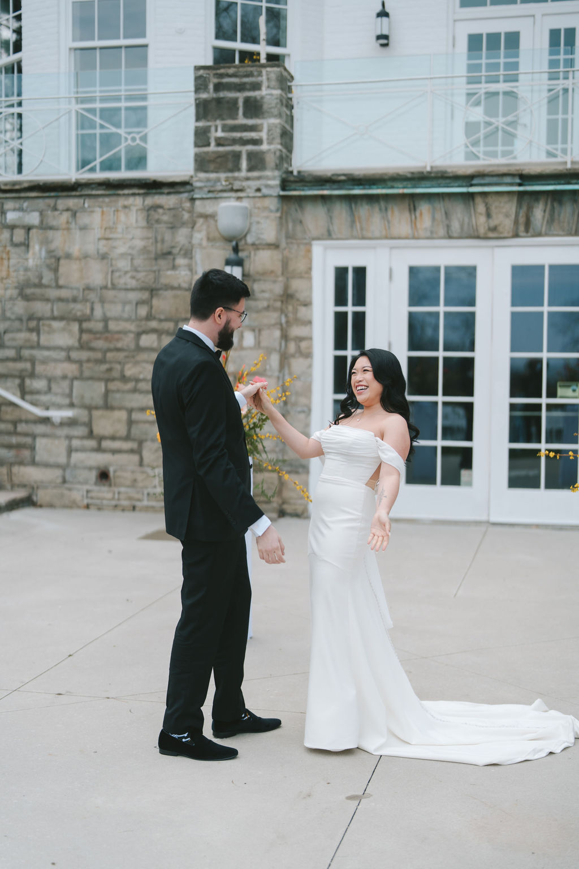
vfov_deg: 39.6
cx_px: 290
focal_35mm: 50
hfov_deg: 27.0
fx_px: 1206
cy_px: 434
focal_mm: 50
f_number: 1.2
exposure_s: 1/4000
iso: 64
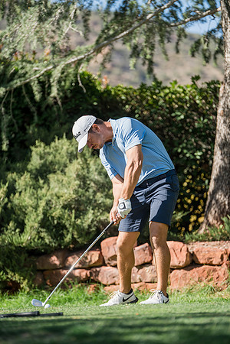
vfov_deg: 13.2
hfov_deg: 8.9
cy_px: 172
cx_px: 115
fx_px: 1485
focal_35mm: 155
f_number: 2.8
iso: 250
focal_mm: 155
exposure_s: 1/2000
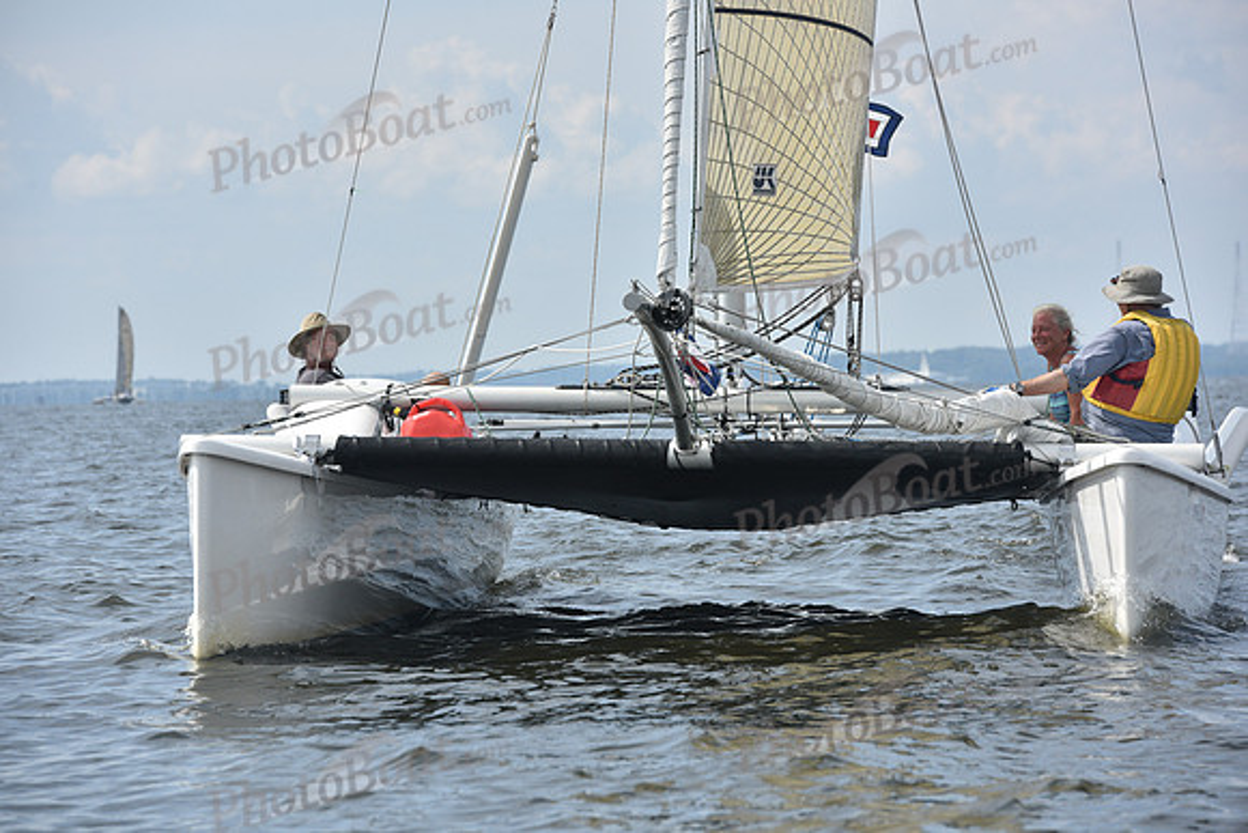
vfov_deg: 7.4
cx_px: 624
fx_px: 6415
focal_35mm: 185
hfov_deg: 11.1
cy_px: 416
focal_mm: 185
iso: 320
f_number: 8
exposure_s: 1/1250
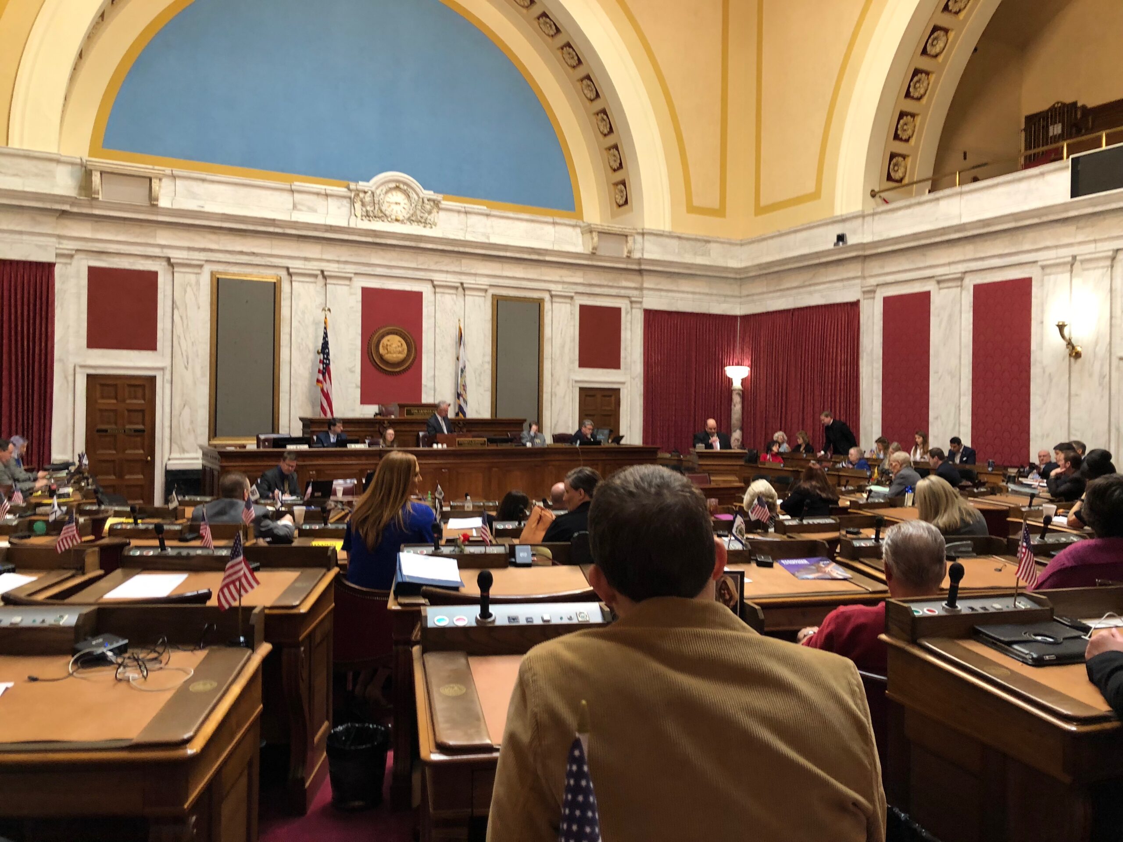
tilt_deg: -0.7
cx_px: 562
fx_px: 908
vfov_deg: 49.7
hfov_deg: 63.4
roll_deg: -1.6
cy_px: 421
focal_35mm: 28
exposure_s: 1/15
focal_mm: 3.99
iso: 40
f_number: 1.8
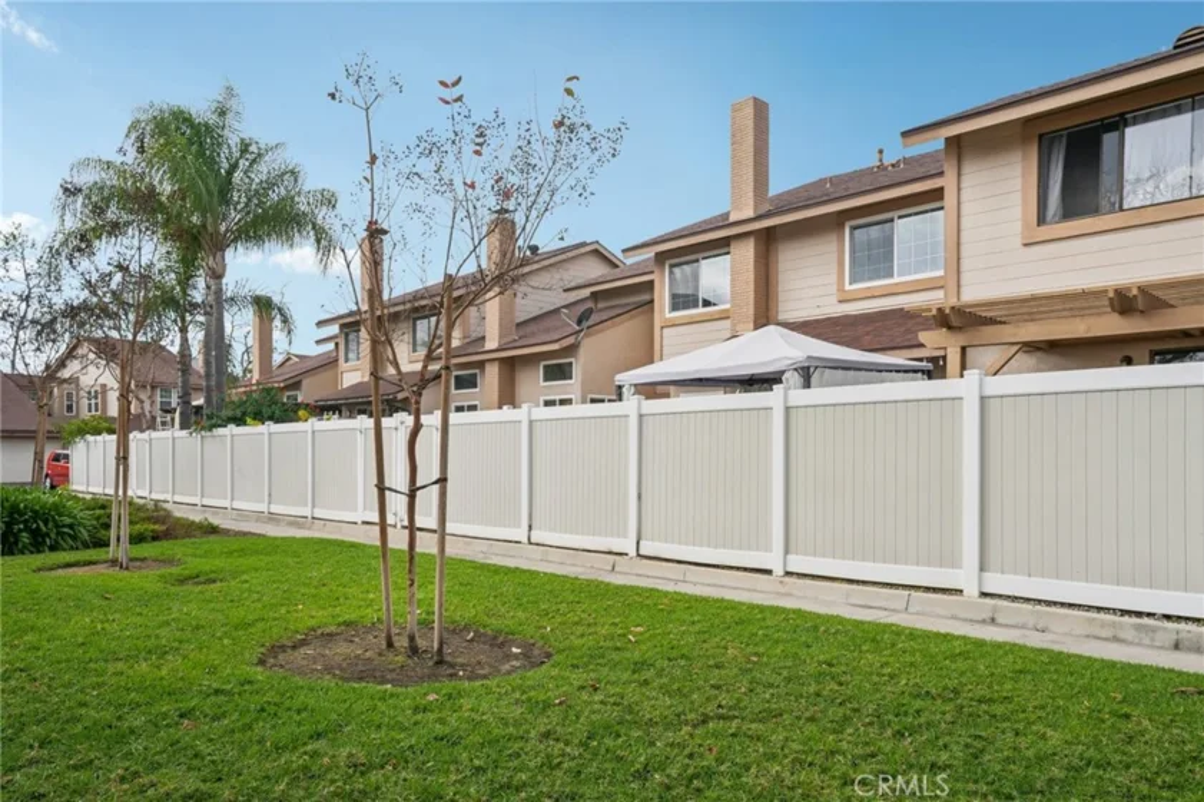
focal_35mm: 24
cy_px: 401
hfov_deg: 73.8
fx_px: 802
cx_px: 602
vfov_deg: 53.1
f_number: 8
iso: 50
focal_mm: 24
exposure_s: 1/160
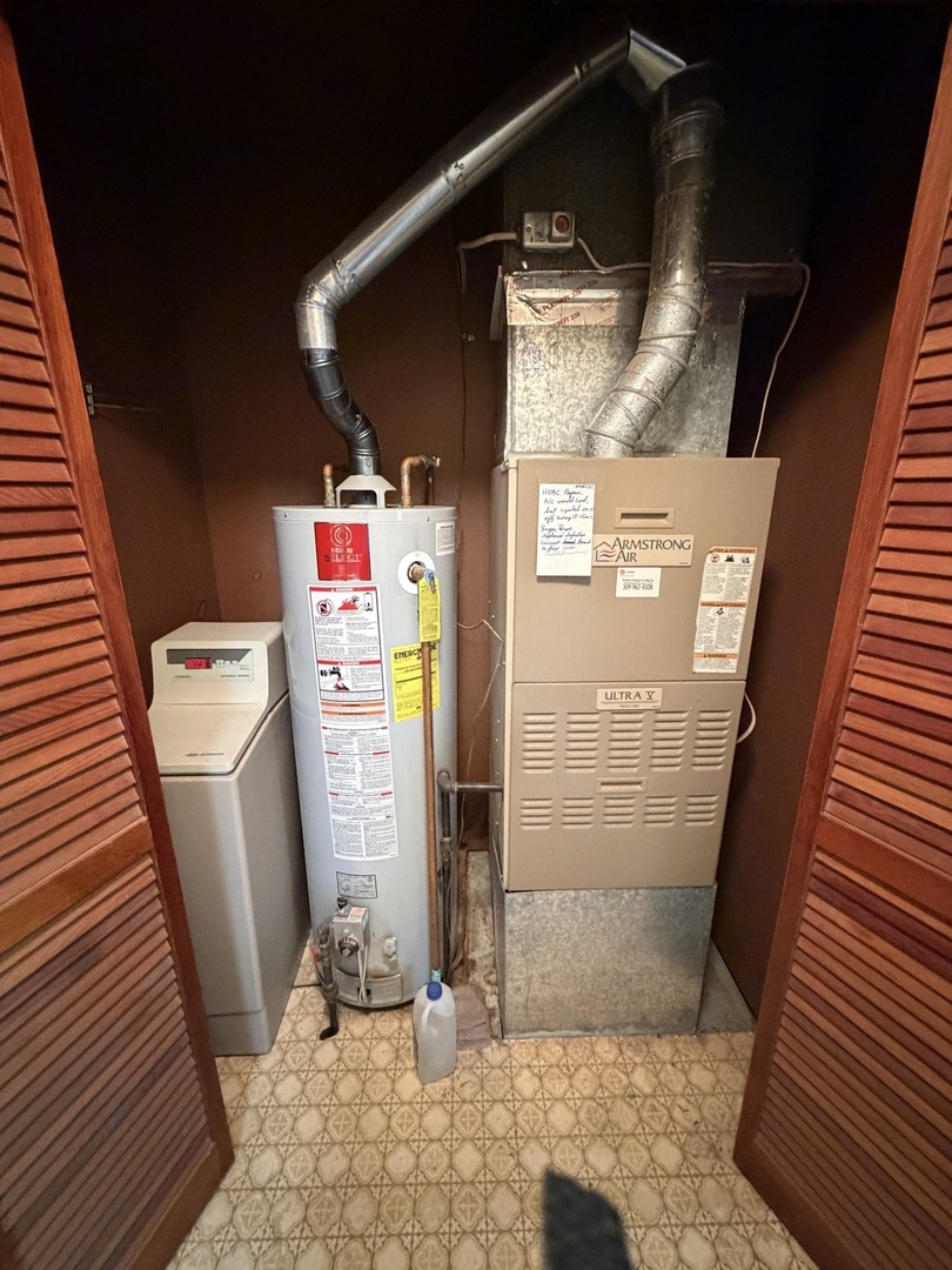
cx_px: 476
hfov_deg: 85.7
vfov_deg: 102.1
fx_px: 513
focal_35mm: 14
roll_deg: +0.9
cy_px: 635
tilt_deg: -15.2
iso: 1000
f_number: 2.2
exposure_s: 1/40
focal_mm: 2.22
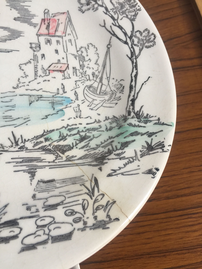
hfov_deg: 48.2
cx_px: 101
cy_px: 134
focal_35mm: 29
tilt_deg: -74.6
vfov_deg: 61.7
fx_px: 226
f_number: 2.2
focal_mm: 4.15
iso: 32
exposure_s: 1/33
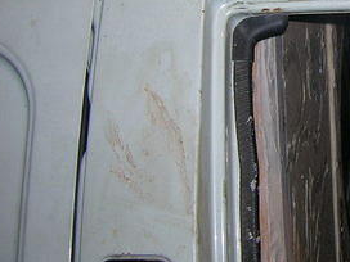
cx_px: 391
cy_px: 8
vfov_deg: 18.0
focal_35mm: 80
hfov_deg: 22.9
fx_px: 809
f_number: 2.9
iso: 50
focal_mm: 5.7
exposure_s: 1/60.1
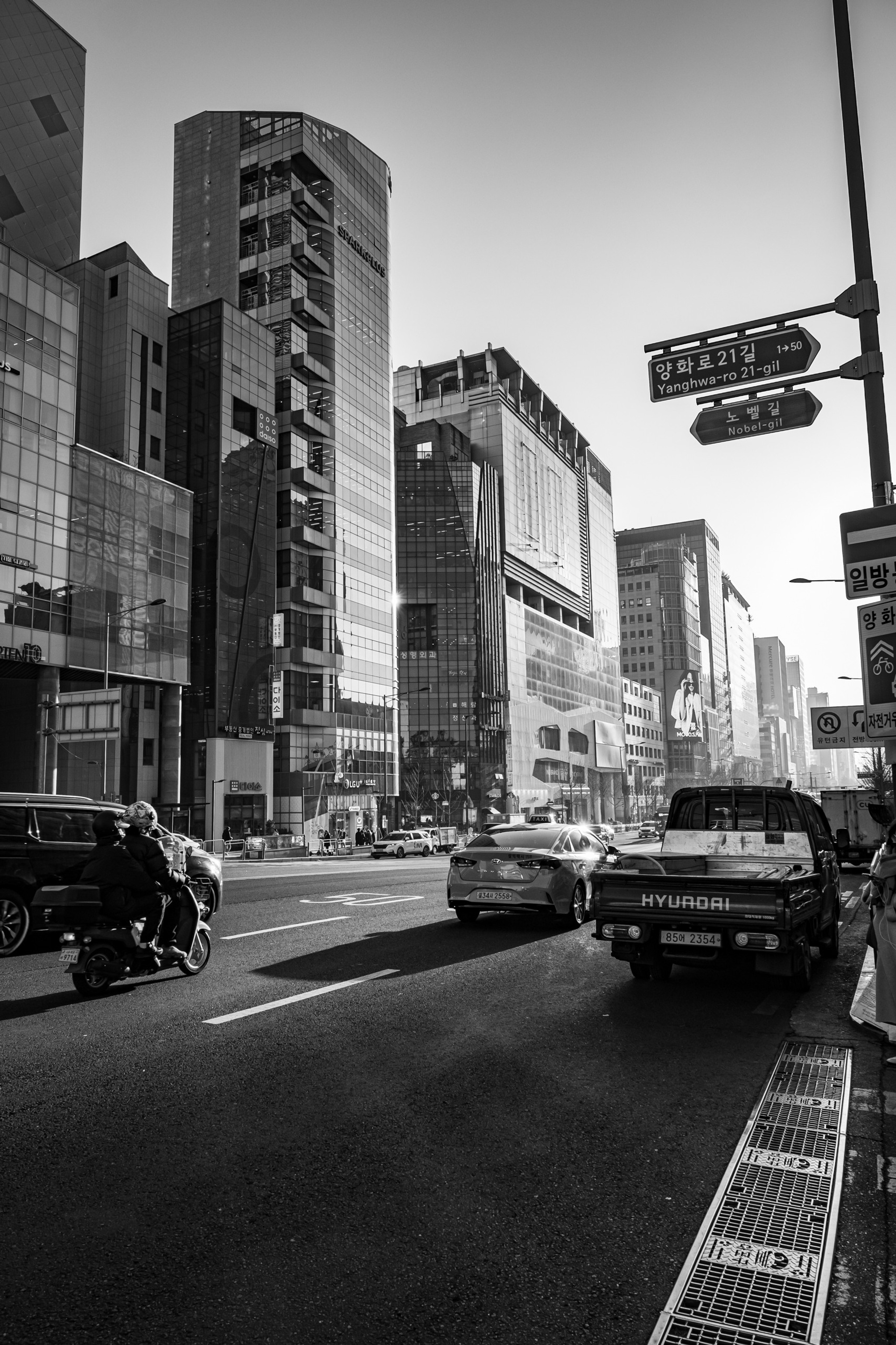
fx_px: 896
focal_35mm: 24
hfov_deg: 53.1
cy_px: 672
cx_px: 448
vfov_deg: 73.7
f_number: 5.6
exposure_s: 1/500
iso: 200
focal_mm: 16
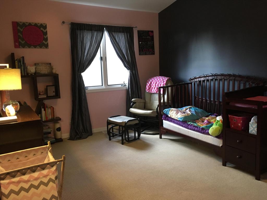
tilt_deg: -6.6
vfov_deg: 48.2
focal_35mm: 29
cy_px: 100
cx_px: 134
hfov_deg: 61.7
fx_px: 224
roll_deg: +2.9
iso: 160
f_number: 2.2
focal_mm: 4.15
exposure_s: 1/30
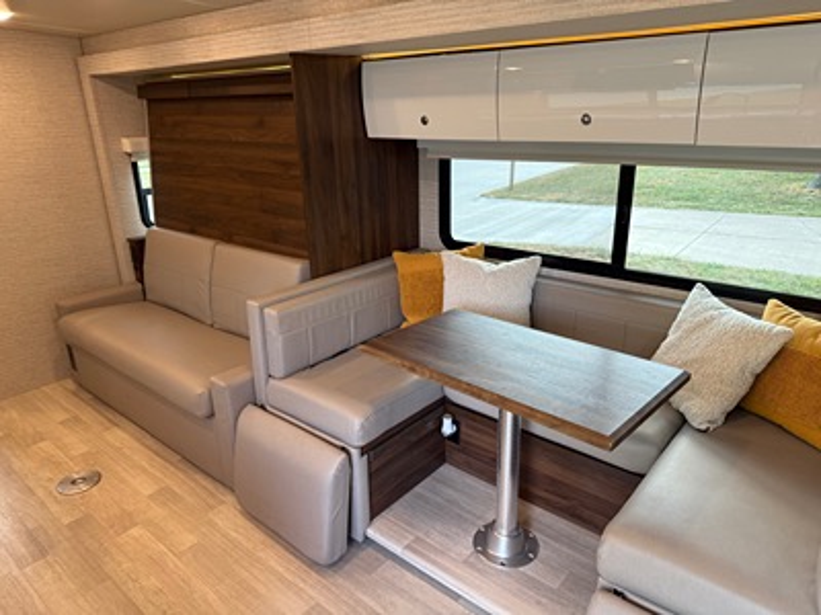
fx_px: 569
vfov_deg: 56.8
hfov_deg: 71.6
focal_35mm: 24
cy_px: 308
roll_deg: -1.4
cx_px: 410
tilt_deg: -21.7
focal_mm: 6.76
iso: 125
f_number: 1.78
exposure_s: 1/121
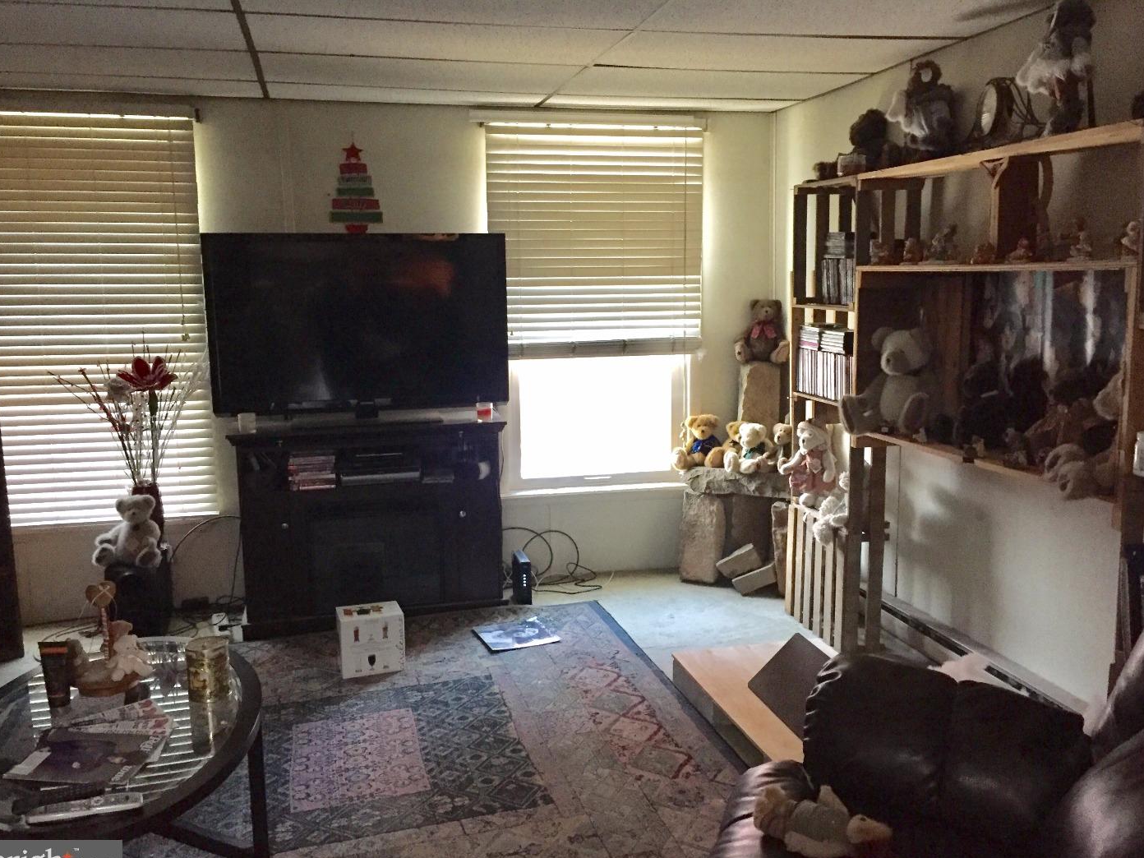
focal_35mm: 30
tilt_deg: -9.0
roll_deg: +1.6
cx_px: 570
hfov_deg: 60.0
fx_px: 991
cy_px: 443
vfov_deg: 46.8
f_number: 2.2
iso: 250
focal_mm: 4.15
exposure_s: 1/20
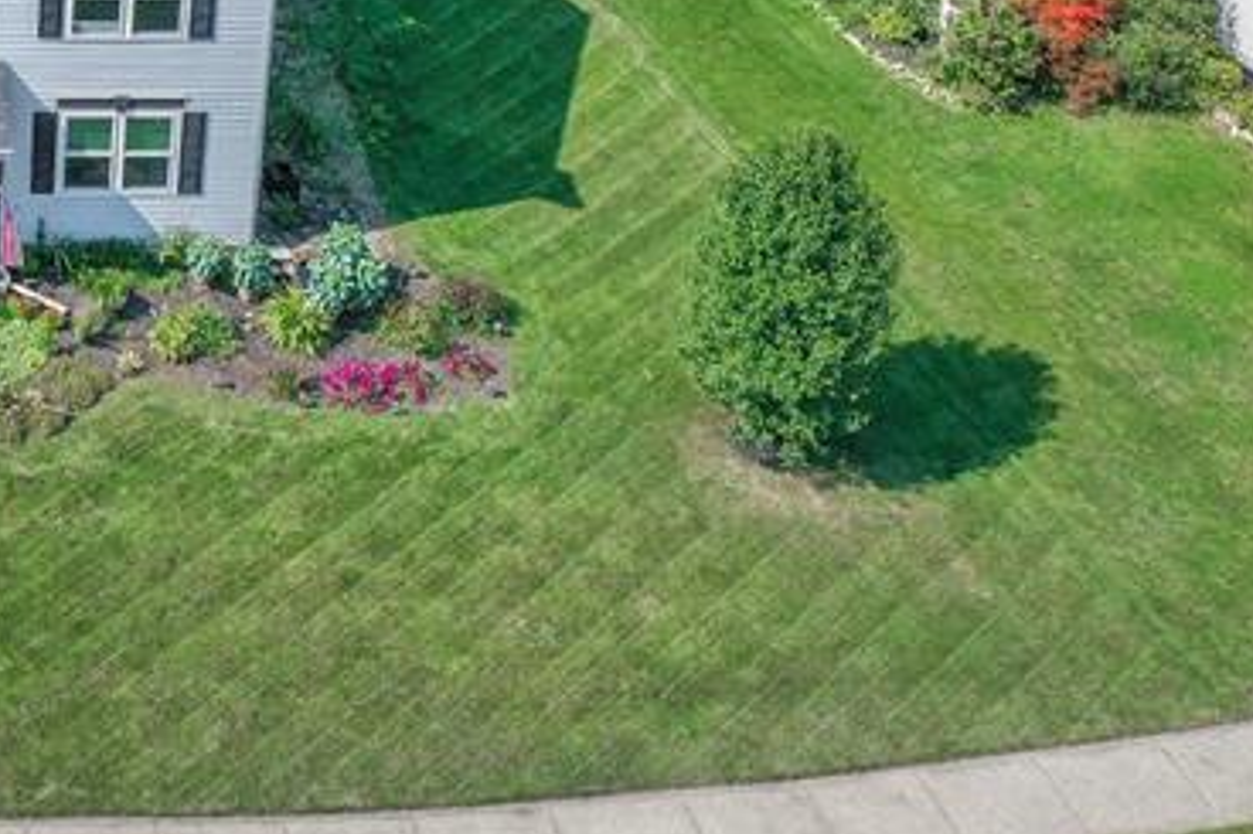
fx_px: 2713
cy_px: -266
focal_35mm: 78
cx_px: -201
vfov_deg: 16.5
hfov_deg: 23.9
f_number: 5.6
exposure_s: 1/400
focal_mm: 10.26
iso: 100
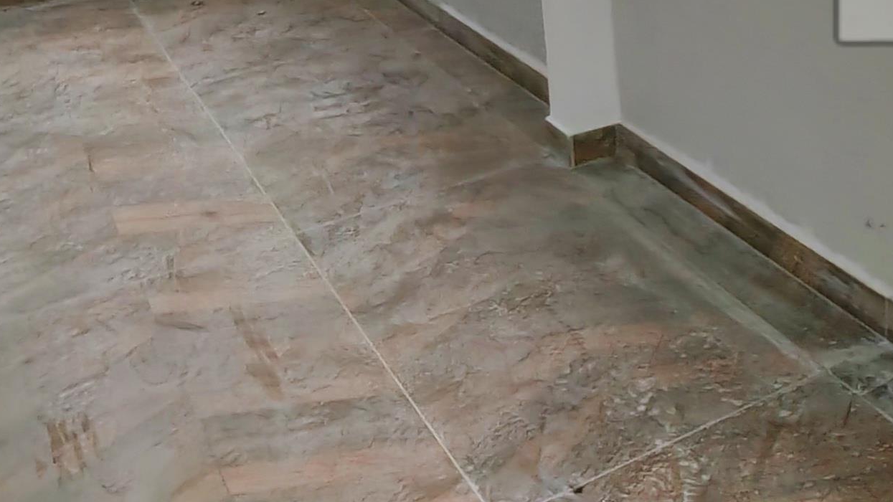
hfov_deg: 33.9
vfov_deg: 19.3
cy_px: -200
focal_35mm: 56
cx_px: 897
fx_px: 1326
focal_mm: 1.96
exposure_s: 1/700
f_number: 2.2
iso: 50
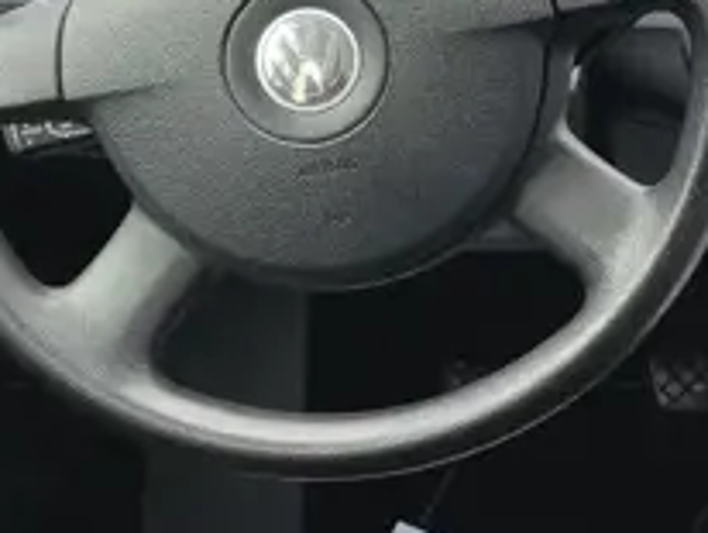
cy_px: 100
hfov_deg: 14.8
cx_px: 986
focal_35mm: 126
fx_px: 2580
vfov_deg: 11.7
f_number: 1.8
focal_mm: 5.4
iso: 40
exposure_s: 1/101
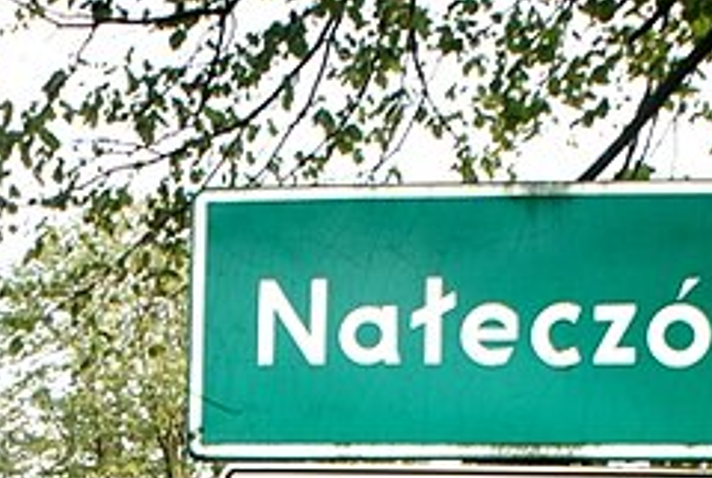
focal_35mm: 135
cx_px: -56
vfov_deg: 9.8
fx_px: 2675
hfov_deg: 14.8
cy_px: 813
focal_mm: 24
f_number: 6.3
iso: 100
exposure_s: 1/80
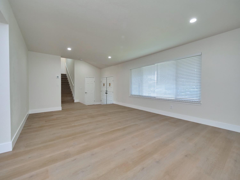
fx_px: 97
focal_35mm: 14
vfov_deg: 85.7
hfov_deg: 102.1
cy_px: 90
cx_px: 120
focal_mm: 7
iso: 800
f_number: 4.5
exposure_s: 1/160
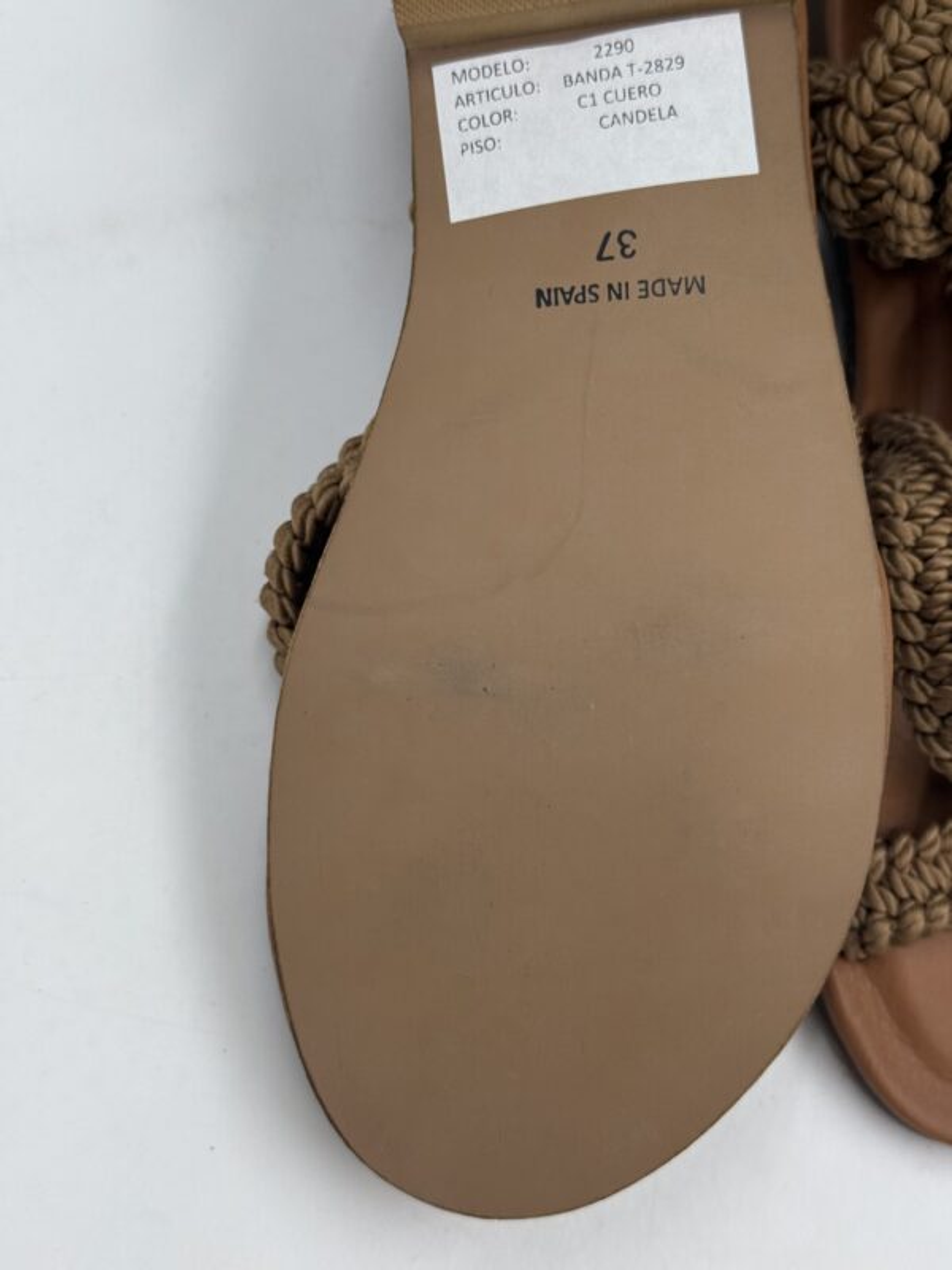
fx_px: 1760
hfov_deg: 30.3
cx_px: 476
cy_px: 635
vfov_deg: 39.7
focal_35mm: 48
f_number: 1.78
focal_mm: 6.76
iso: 80
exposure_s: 1/553
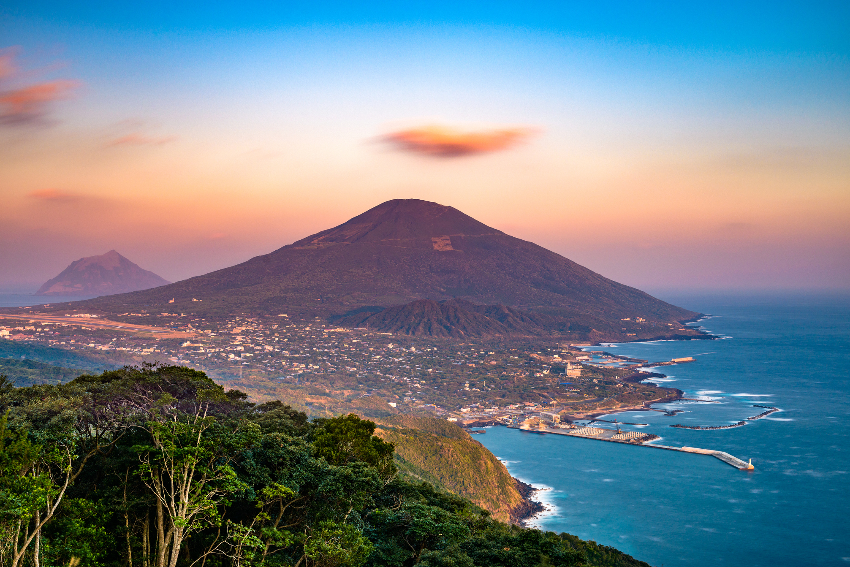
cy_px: 282
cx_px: 418
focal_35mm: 40
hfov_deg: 48.4
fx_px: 945
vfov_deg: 33.4
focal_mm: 38
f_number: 8
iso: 100
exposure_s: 30
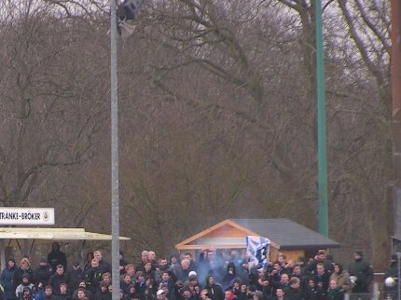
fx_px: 6101
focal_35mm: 527
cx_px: 45
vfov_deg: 2.8
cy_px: 271
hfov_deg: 3.8
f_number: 3.5
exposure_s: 1/320
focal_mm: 43.3
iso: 50
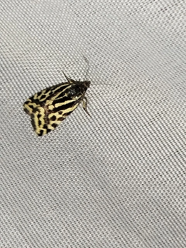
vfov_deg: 20.0
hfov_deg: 15.1
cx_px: 93
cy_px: 124
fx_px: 702
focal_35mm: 98
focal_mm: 5.31
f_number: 1.7
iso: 100
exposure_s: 1/50
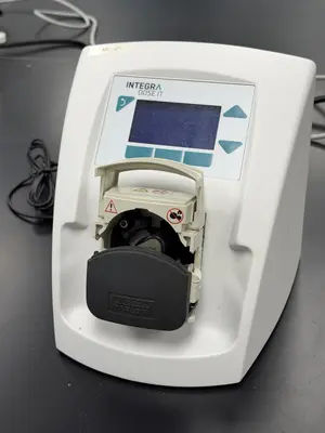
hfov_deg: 30.3
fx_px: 601
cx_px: 162
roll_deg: +2.9
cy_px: 216
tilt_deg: -35.2
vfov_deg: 39.7
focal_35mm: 48
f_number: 1.78
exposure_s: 1/120
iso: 80
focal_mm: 6.76
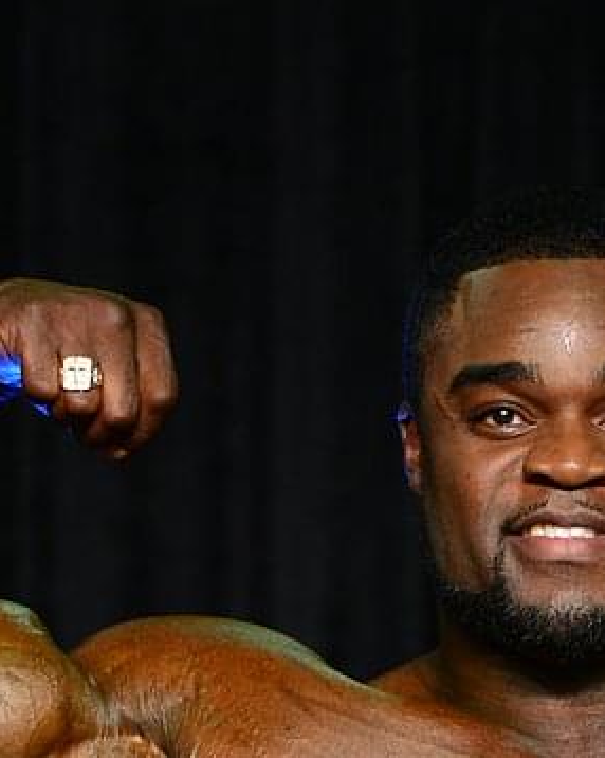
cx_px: 630
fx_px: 18996
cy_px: 1659
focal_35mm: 848
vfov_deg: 2.3
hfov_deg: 1.8
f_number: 3.2
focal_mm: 200
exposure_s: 1/100
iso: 800
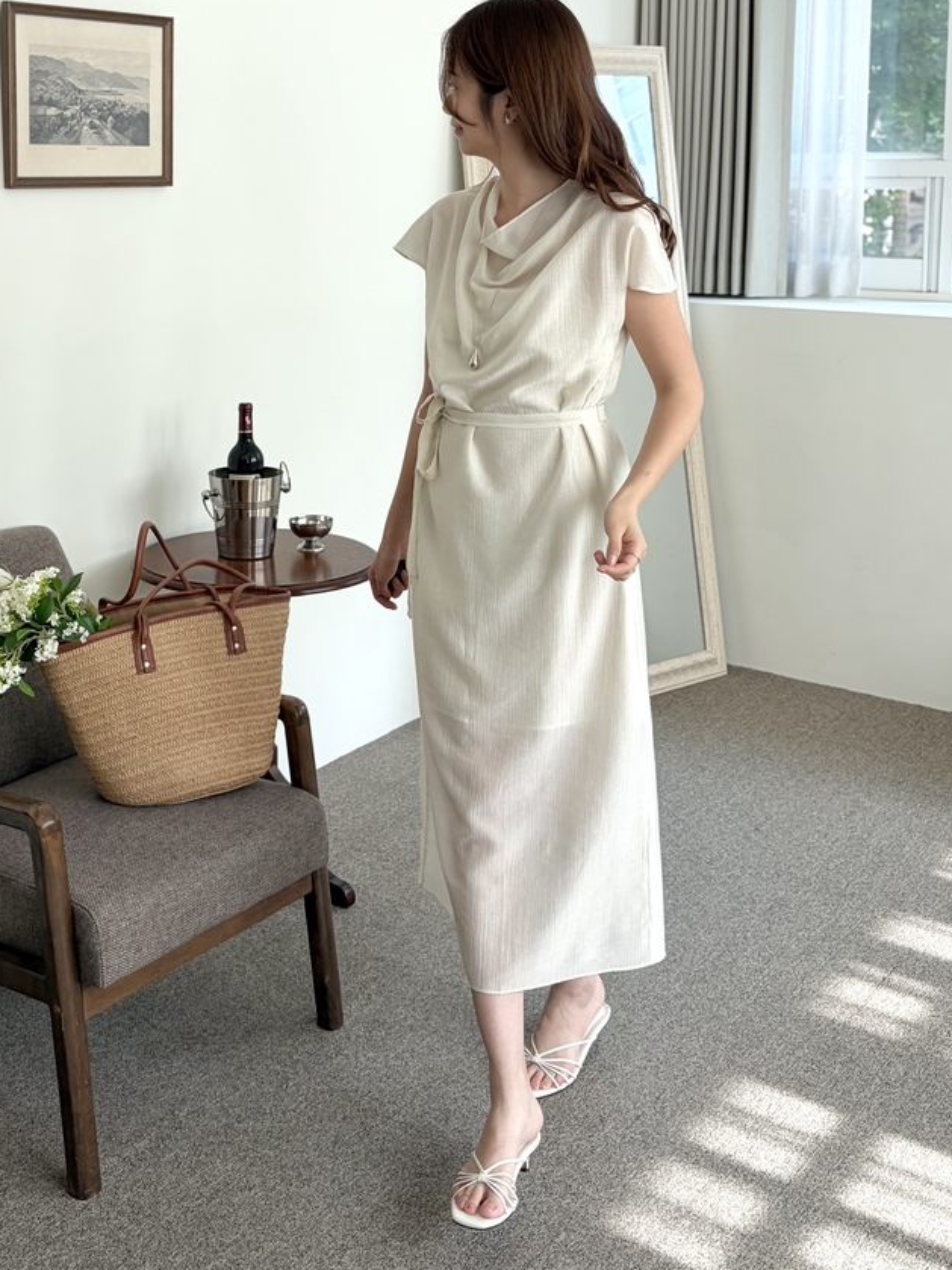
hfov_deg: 45.3
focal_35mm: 31
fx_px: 1137
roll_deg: +2.3
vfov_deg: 58.3
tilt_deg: -7.6
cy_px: 604
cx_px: 413
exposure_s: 1/174
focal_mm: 5.96
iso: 40
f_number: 1.6
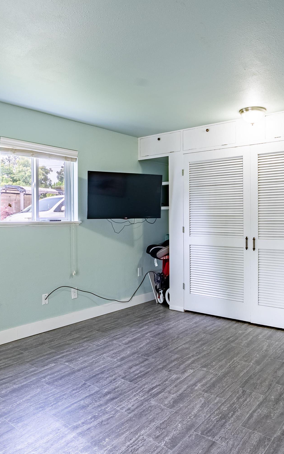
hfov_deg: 49.0
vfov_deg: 72.5
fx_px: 310
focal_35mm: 25
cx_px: 170
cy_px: 225
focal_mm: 16
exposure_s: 1/400
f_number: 8
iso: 400
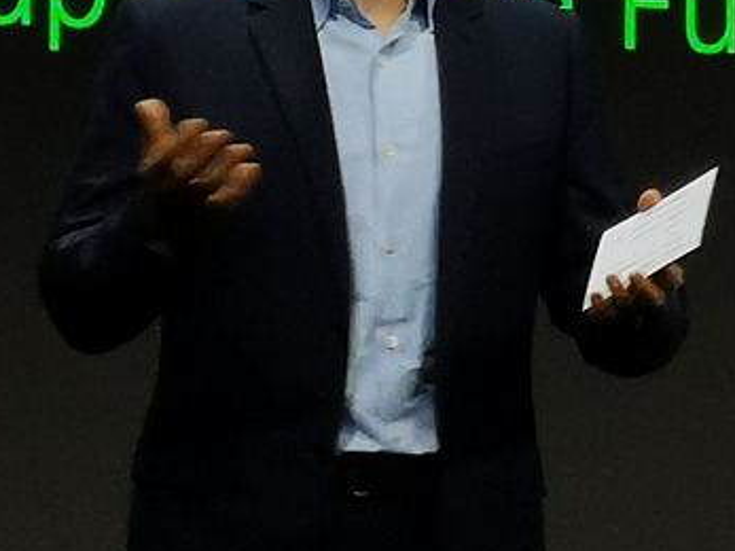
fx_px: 10401
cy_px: -167
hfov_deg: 4.0
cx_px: 517
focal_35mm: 490
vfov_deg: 3.0
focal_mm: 7.48
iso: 80
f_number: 2.4
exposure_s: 1/50
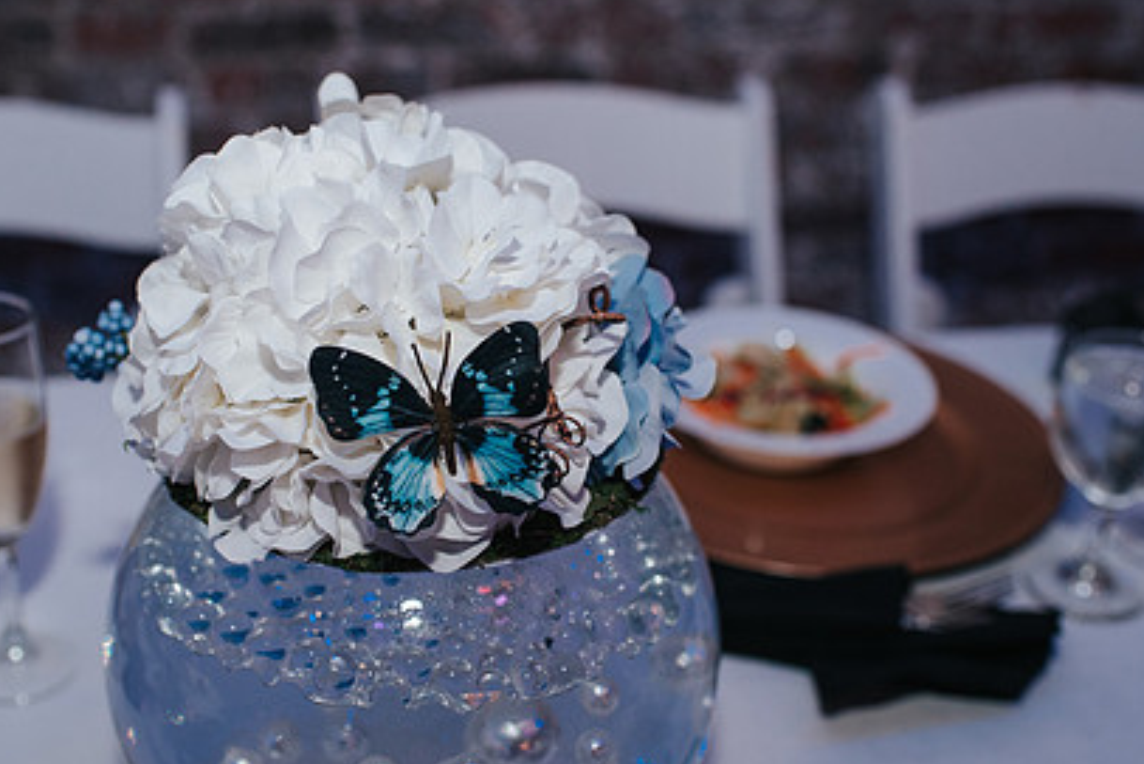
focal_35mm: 50
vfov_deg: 27.0
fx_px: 1589
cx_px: 485
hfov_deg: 39.5
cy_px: 438
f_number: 2.8
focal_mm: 35
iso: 800
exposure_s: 1/200
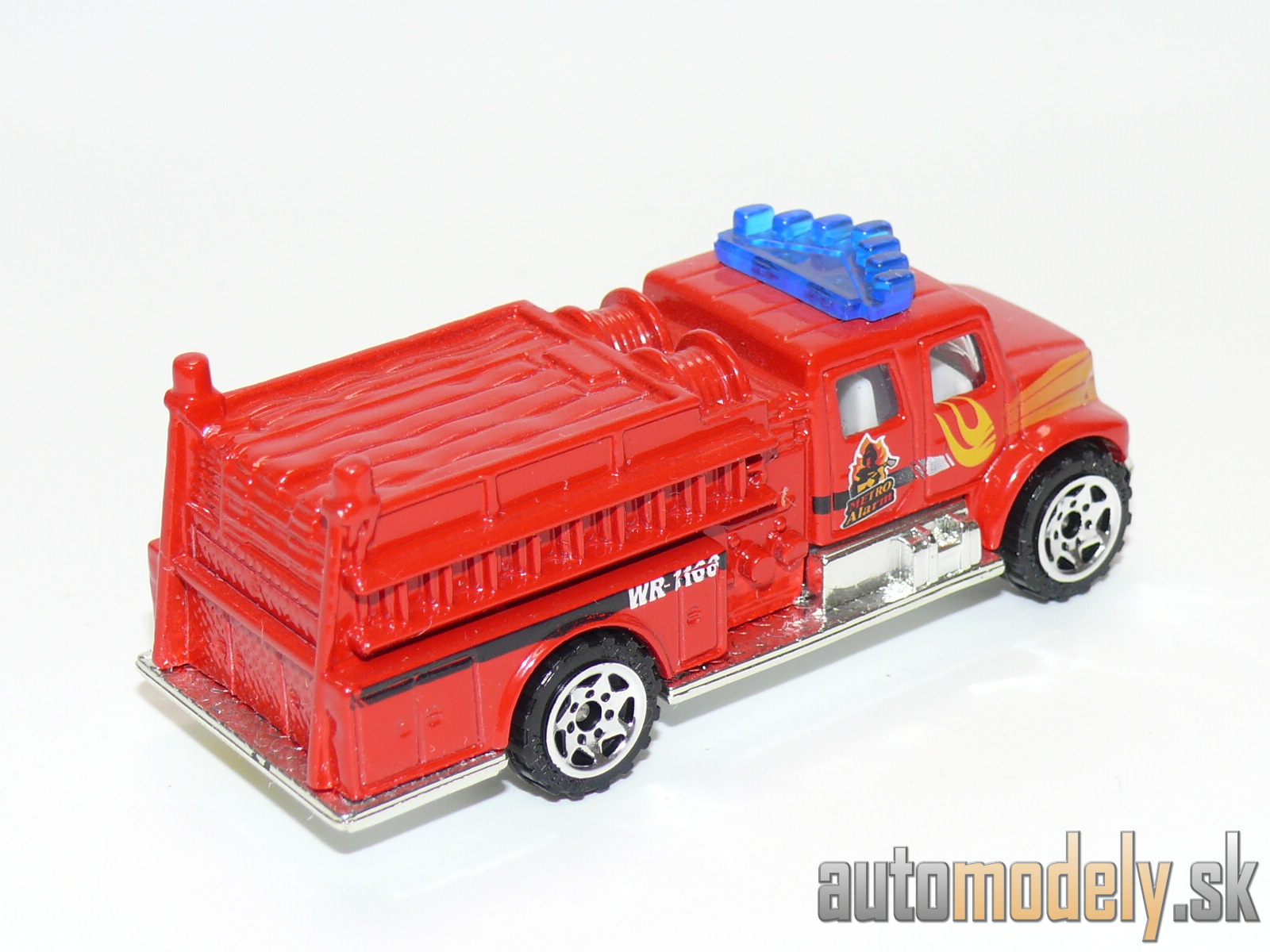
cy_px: 476
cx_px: 635
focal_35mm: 103
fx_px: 3779
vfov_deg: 14.4
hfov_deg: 19.1
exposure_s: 1/30
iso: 100
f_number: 4
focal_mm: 13.5
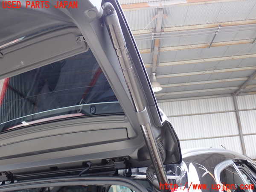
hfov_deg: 45.8
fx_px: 303
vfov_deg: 35.1
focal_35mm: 41
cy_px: 96
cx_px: 128
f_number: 2.8
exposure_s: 1/60
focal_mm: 7.31
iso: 200
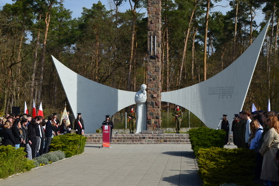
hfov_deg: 24.6
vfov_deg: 16.5
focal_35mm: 82
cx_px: 140
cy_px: 93
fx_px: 639
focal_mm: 55
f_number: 13
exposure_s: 1/200
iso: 100
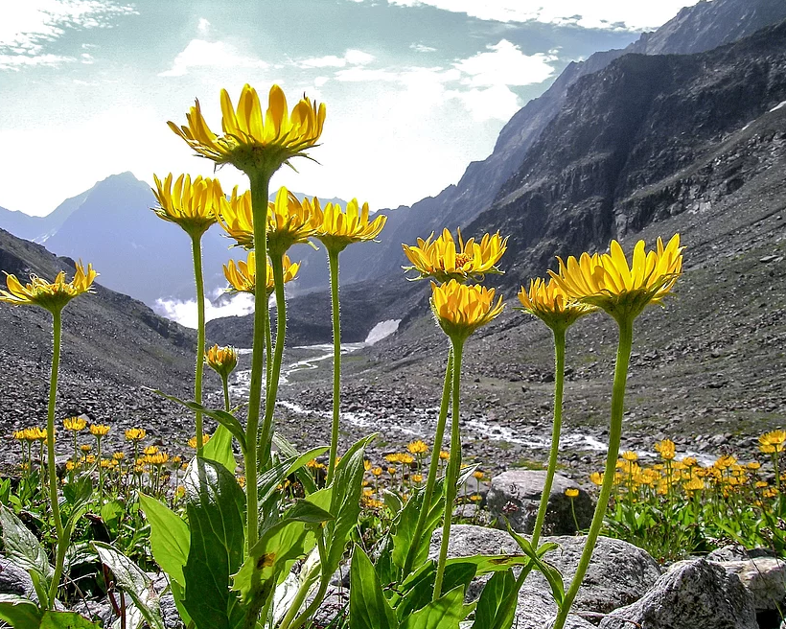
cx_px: 426
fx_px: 698
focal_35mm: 30
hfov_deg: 58.7
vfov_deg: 48.5
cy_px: 323
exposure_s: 1/320
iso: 50
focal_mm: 5.8
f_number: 7.1
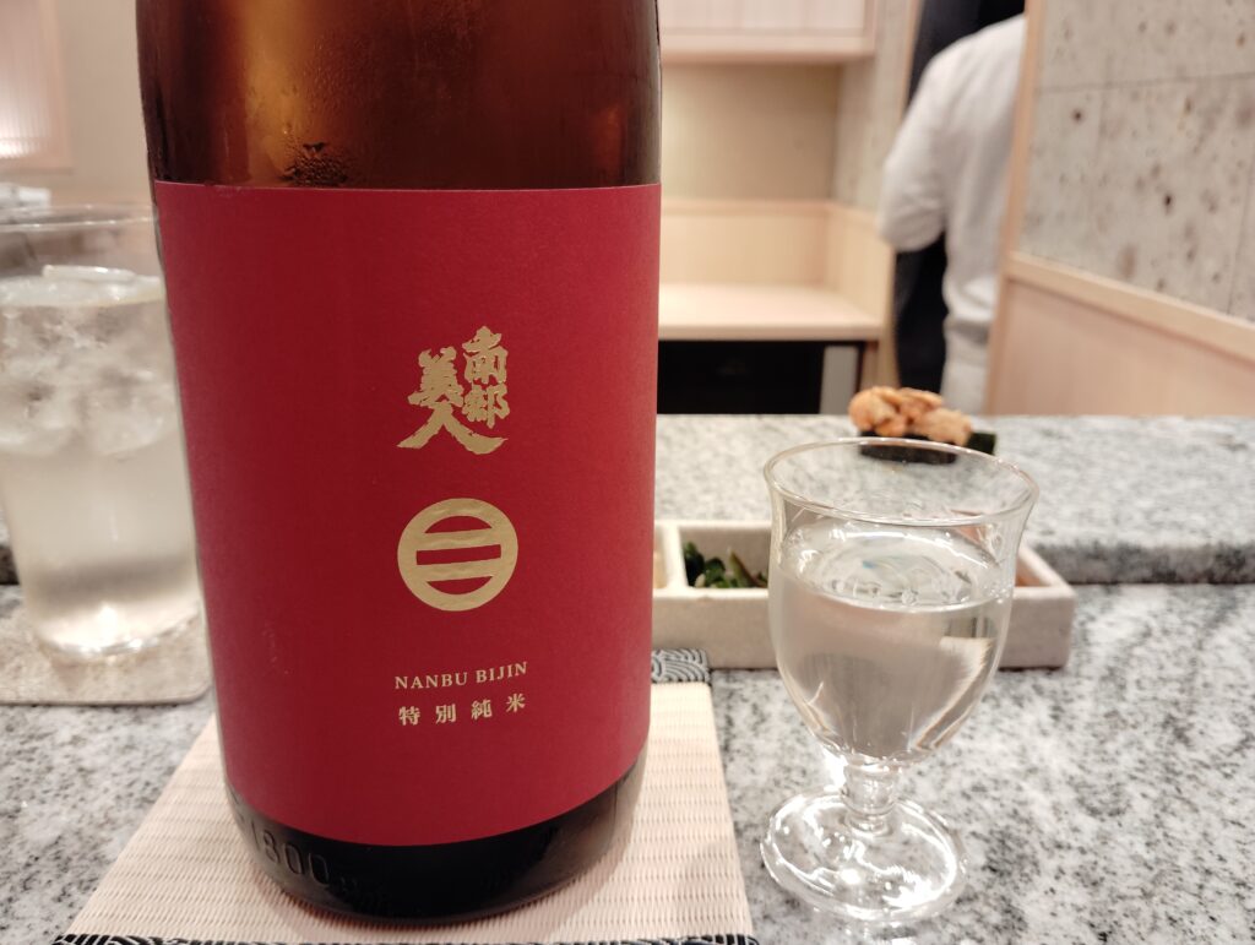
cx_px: 628
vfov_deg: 49.9
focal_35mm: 28
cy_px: 472
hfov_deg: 63.4
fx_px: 1017
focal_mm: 4.22
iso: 569
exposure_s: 1/50
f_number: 1.8
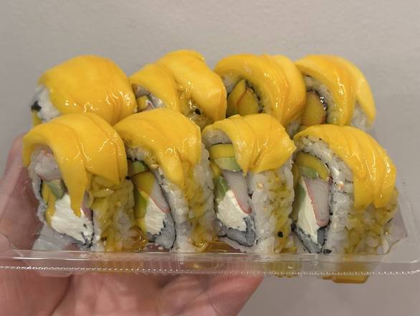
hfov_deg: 39.6
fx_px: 583
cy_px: 158
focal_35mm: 48
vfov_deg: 30.3
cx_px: 210
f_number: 1.78
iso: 125
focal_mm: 6.86
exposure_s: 1/60
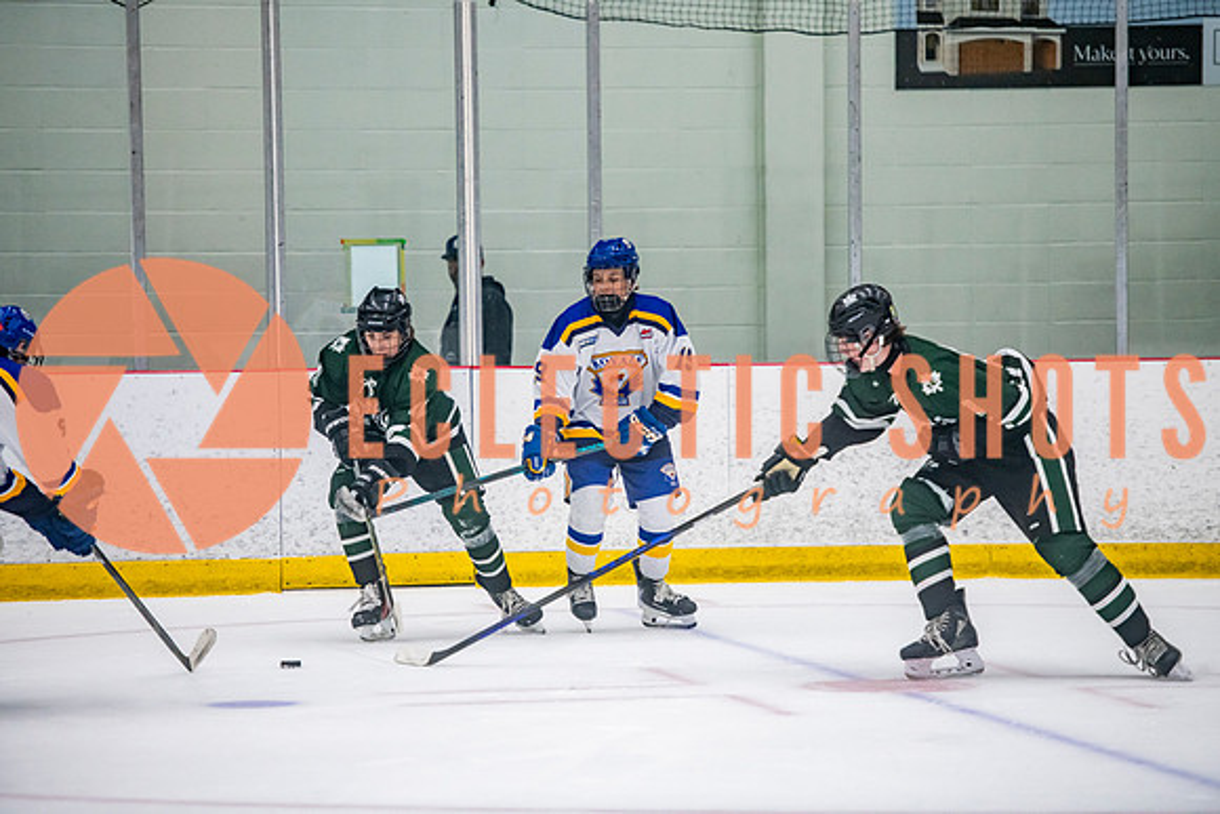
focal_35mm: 175
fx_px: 5936
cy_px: 407
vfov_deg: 7.8
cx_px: 620
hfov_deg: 11.7
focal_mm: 170
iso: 2000
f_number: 3.2
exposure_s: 1/640
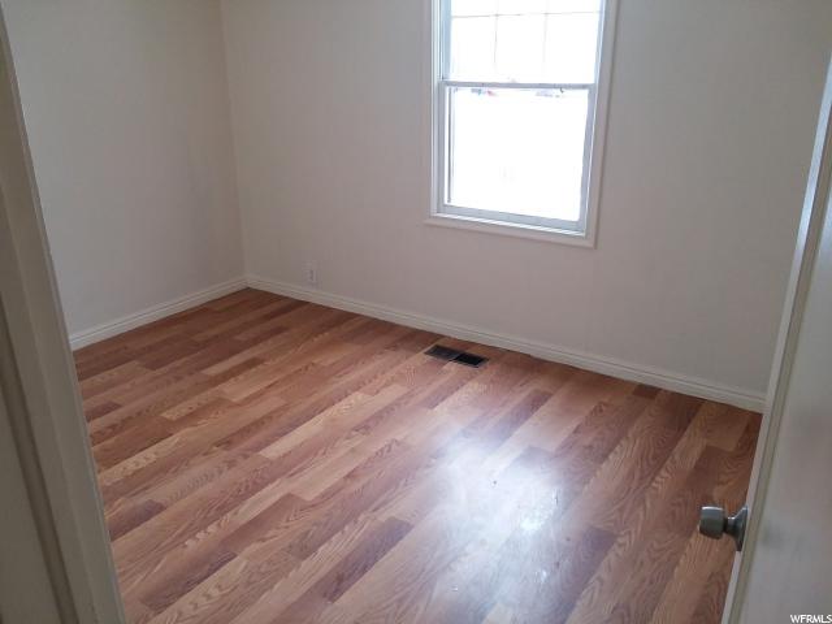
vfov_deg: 48.2
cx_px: 416
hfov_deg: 61.7
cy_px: 312
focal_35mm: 29
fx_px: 697
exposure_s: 1/120
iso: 64
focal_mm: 2.47
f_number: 1.9
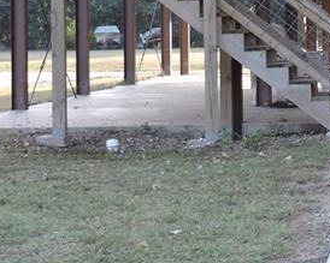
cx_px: 395
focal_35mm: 146
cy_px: -35
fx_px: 1425
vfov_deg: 10.4
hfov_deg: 12.9
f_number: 3.3
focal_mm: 7.1
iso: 100
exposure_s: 1/60
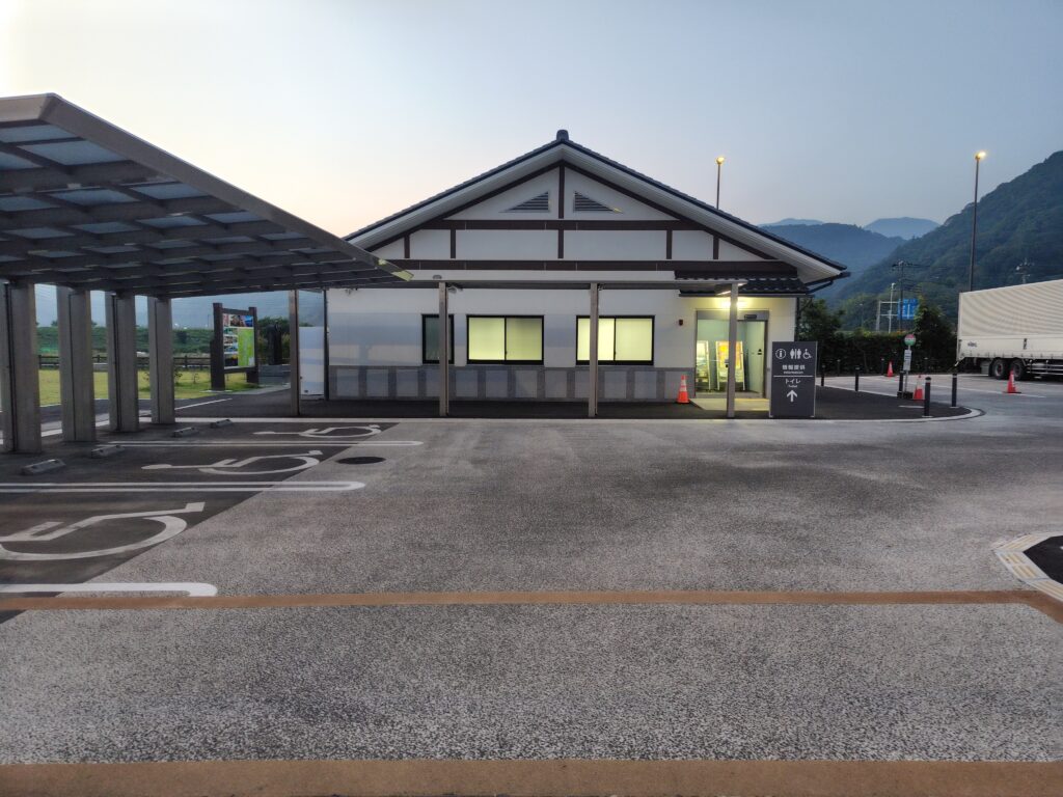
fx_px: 706
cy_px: 398
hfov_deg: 73.9
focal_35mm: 23
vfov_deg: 58.9
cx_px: 532
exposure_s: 1/50
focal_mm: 5.6
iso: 322
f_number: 1.9
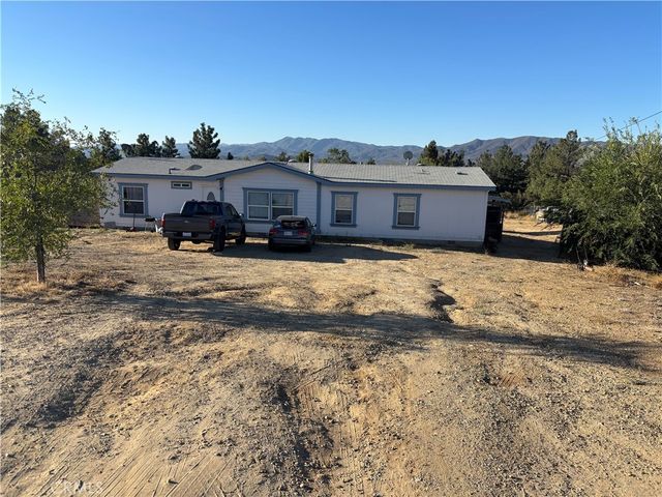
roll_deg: -1.6
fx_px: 497
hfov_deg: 67.3
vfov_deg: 53.1
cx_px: 331
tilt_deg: -10.5
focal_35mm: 26
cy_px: 248
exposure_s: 1/2639
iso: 50
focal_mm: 5.96
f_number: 1.6
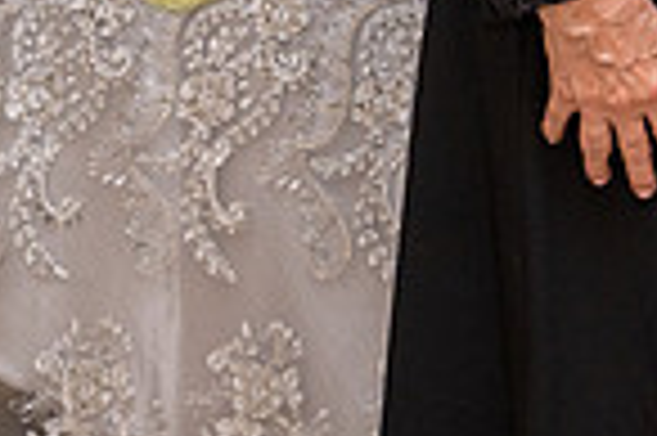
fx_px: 3190
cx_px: 972
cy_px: -420
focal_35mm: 175
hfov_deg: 11.3
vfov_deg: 7.5
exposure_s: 1/125
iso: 3200
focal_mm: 44
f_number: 5.6
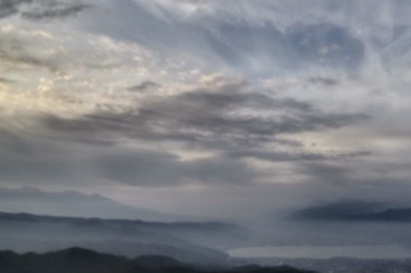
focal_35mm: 36
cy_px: 59
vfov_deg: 35.7
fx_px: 411
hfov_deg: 48.9
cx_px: 351
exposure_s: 1/10
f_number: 14
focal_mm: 14
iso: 100
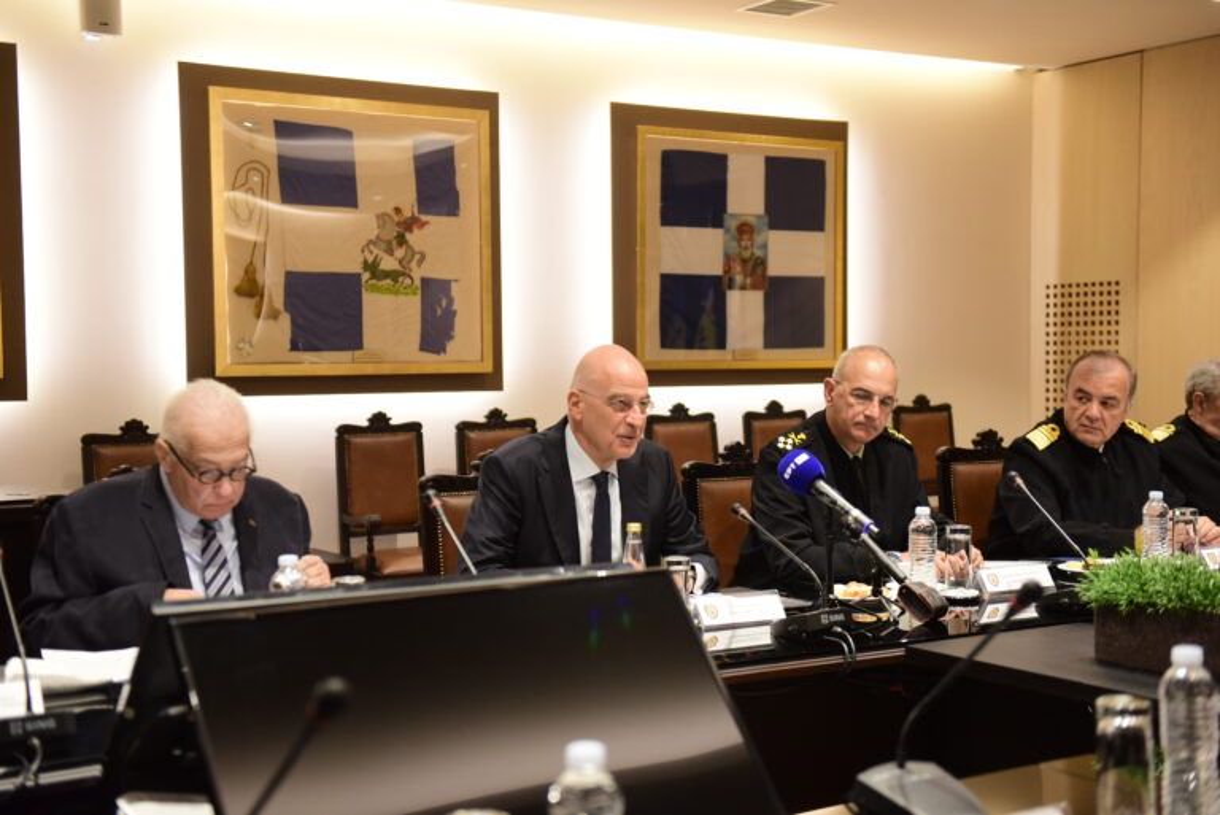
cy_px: 408
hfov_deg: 41.1
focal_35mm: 48
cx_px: 610
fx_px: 1628
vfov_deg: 28.1
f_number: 3.2
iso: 2500
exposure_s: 1/250
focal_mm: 48
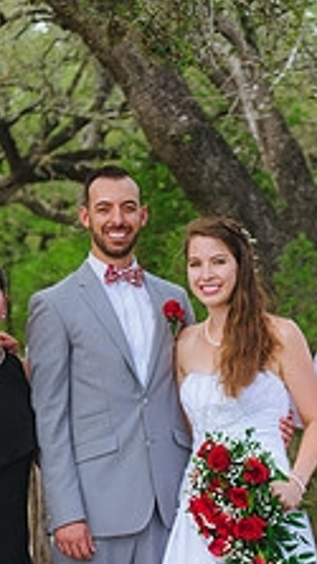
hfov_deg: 7.6
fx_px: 2374
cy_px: 471
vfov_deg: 13.4
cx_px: 157
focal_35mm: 159
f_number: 4
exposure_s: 1/400
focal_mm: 58
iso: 200
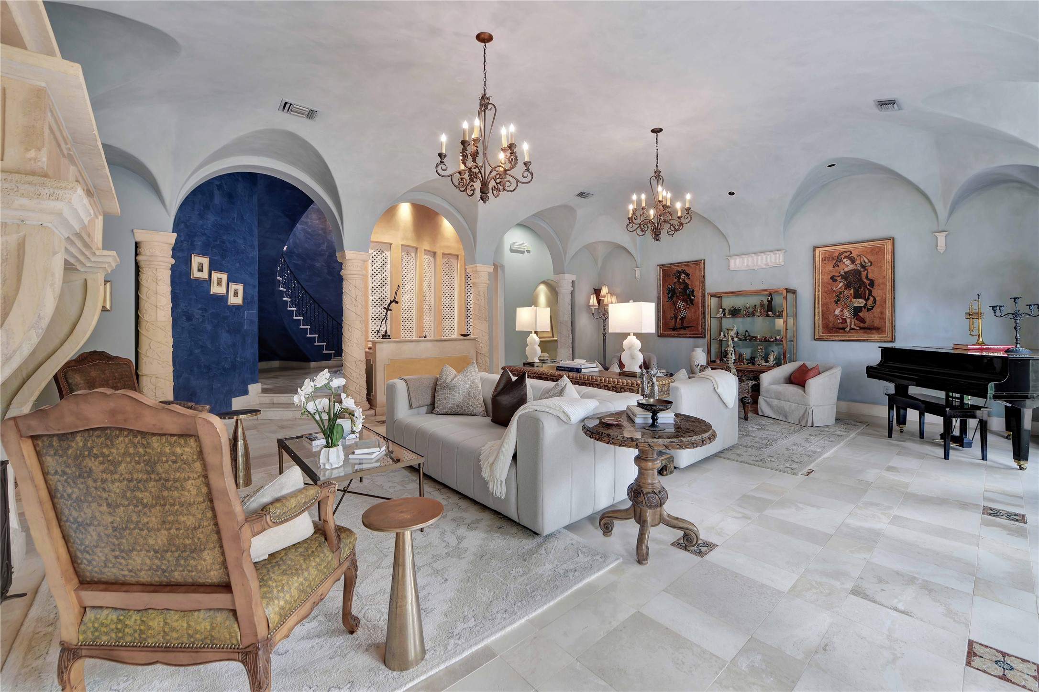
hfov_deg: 104.3
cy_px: 346
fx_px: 404
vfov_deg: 81.2
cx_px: 520
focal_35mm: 14
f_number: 8
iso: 100
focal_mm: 14
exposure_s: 1/2.5
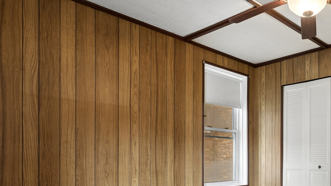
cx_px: 279
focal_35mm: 32
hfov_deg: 55.3
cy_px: 168
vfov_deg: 34.6
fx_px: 281
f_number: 8
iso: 400
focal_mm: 16
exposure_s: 1/15
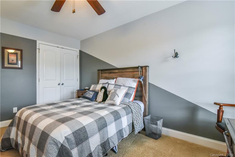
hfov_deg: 96.7
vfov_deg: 73.8
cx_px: 118
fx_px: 104
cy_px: 78
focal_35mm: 16
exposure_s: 1/200
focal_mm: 16
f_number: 7.1
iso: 4000
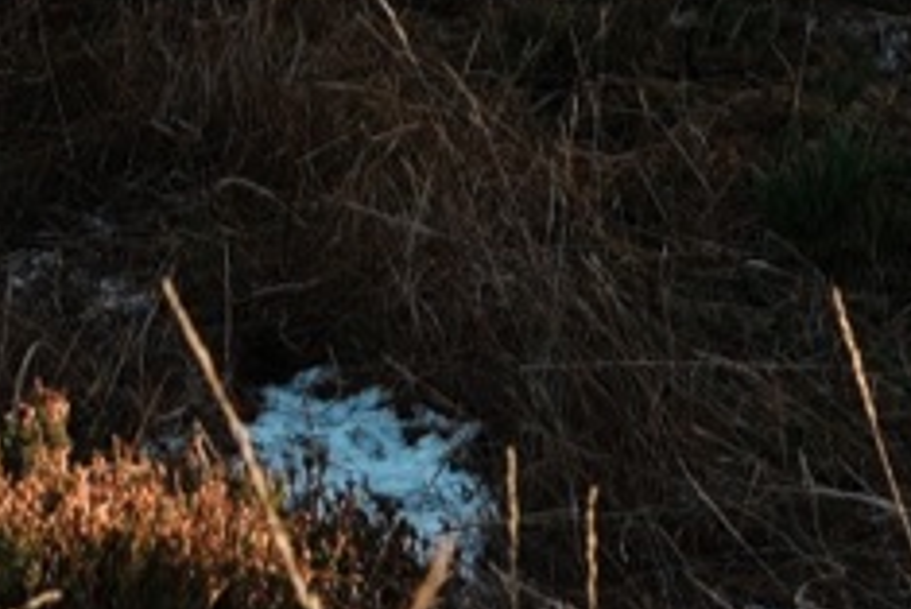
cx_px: -442
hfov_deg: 6.0
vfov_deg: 3.9
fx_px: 8634
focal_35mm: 341
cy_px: -1028
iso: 40
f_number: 6.3
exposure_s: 1/60
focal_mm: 50
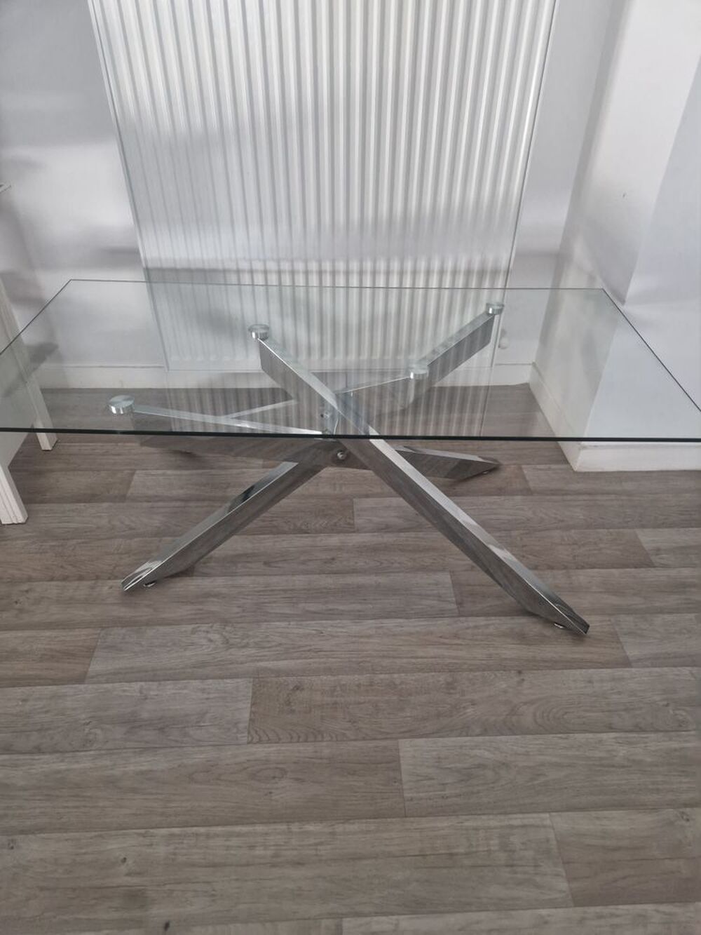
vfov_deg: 73.9
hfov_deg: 58.9
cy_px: 468
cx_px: 350
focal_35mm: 23
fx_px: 621
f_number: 1.8
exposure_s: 1/100
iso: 80
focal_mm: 5.4
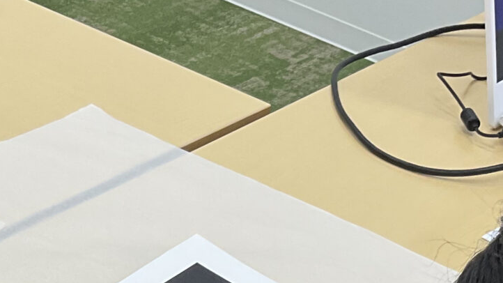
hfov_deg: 19.1
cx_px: 174
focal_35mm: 112
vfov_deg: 9.6
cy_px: 668
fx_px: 1494
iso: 40
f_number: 1.8
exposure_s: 1/120
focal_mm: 3
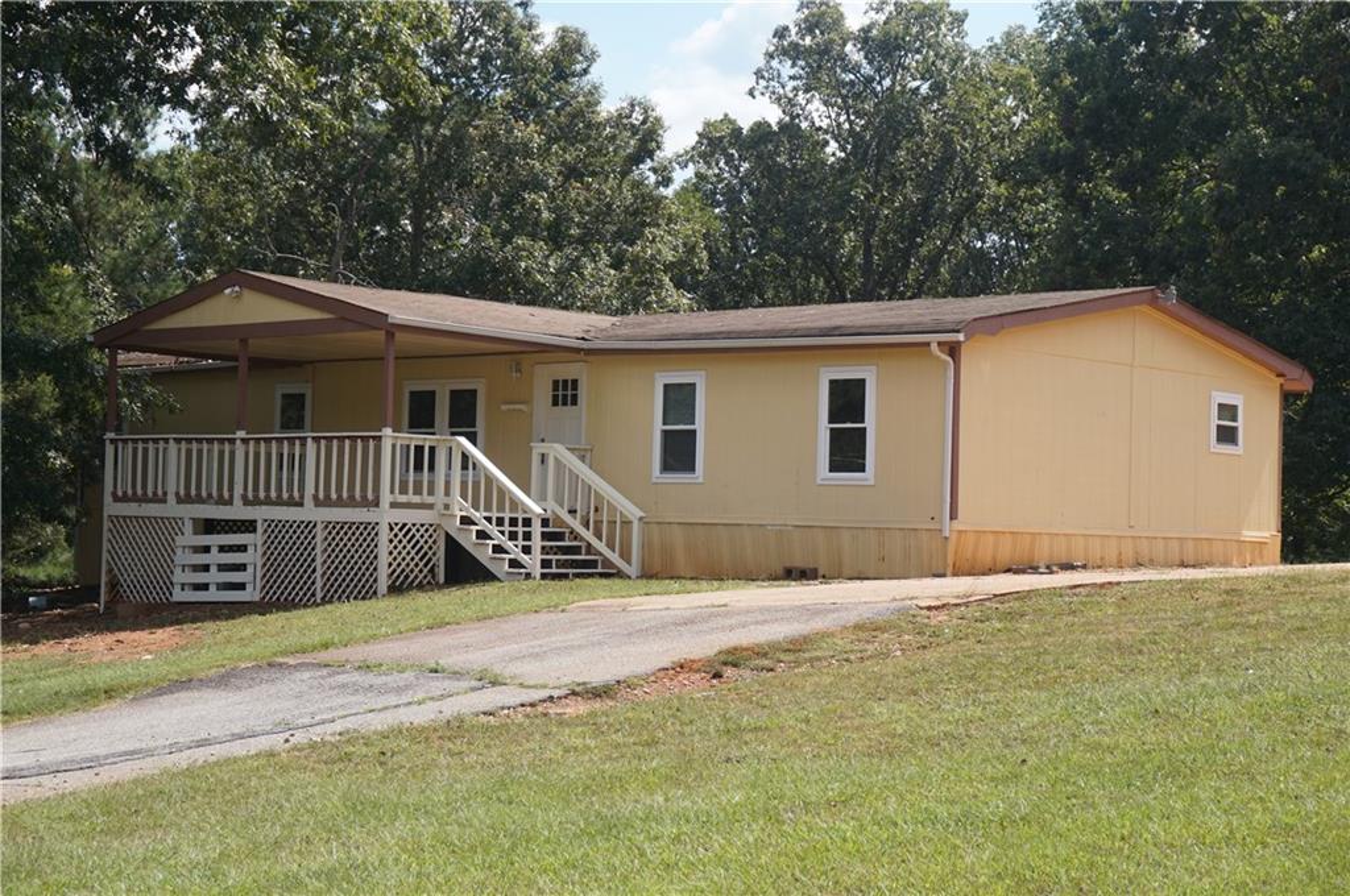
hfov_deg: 32.7
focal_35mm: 62
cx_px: 675
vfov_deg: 22.0
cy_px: 448
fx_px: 2303
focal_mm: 41
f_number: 8
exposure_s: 1/200
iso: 100
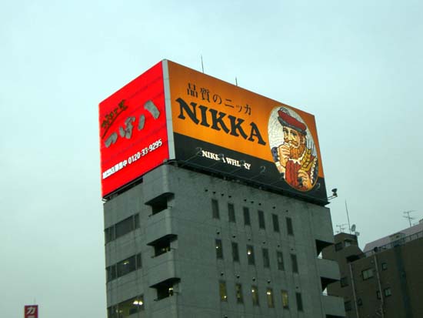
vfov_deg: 22.3
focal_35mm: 66
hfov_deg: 29.4
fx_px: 807
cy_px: 159
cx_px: 212
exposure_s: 1/60
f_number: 3.6
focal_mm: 10.7
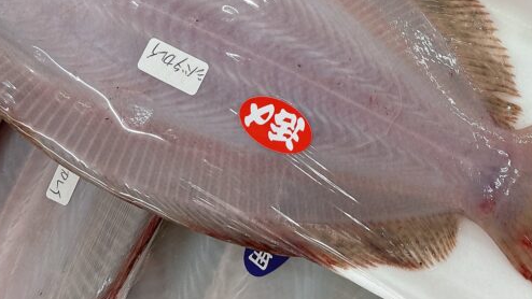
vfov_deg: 20.6
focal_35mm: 55
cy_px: -47
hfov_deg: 37.1
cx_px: 387
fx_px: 776
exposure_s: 1/120
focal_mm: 5.96
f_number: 1.6
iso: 125
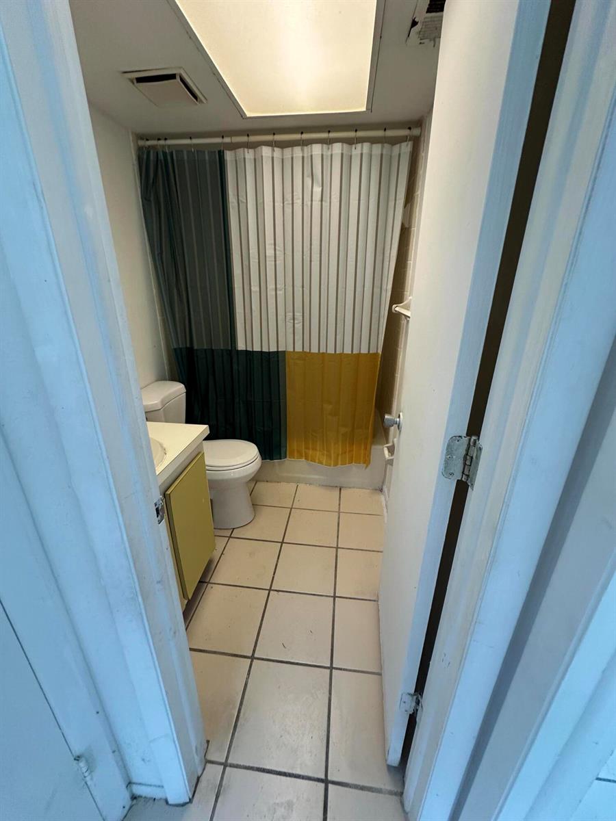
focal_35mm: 14
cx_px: 308
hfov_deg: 85.7
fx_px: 332
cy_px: 410
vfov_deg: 102.1
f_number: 2.2
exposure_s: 1/120
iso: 200
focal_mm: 2.22
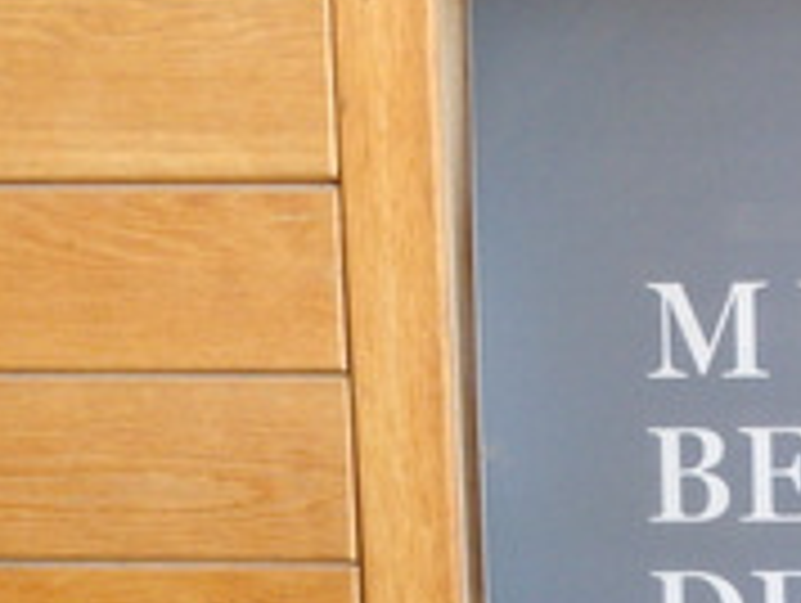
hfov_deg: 17.9
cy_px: 677
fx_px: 2340
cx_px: 1107
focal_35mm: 101
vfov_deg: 14.3
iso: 320
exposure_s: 1/60
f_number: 4.5
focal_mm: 6.4
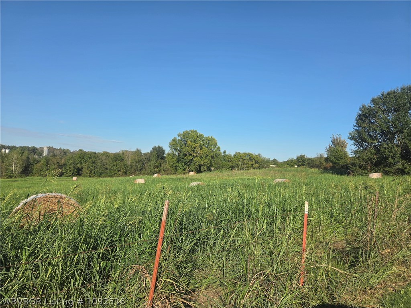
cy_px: 154
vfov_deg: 58.9
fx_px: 273
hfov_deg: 73.9
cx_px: 206
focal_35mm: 23
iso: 80
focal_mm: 5.4
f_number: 1.8
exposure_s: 1/4661
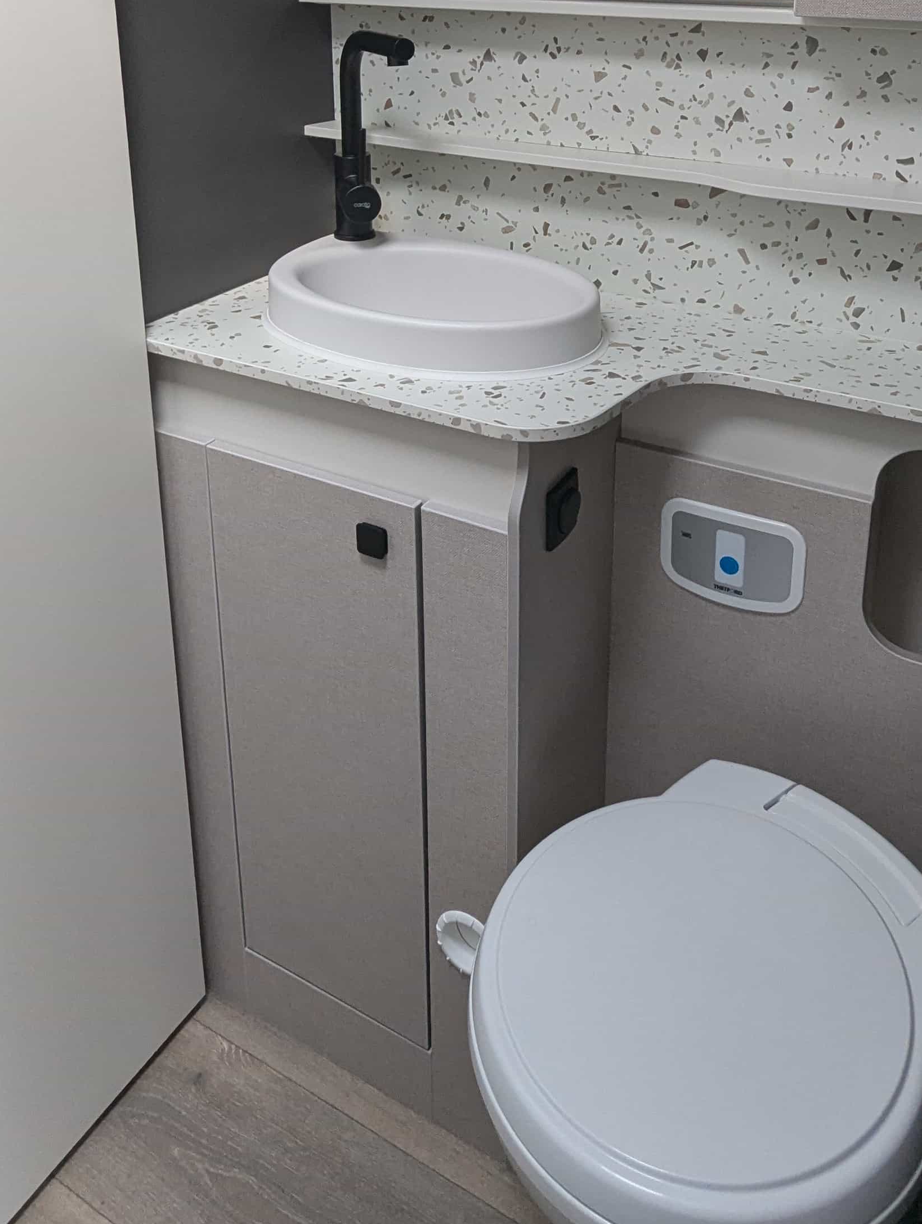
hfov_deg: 46.8
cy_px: 215
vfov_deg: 55.0
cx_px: 512
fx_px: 1063
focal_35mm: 30
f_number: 2.2
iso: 118
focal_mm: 2.35
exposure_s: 1/58.6
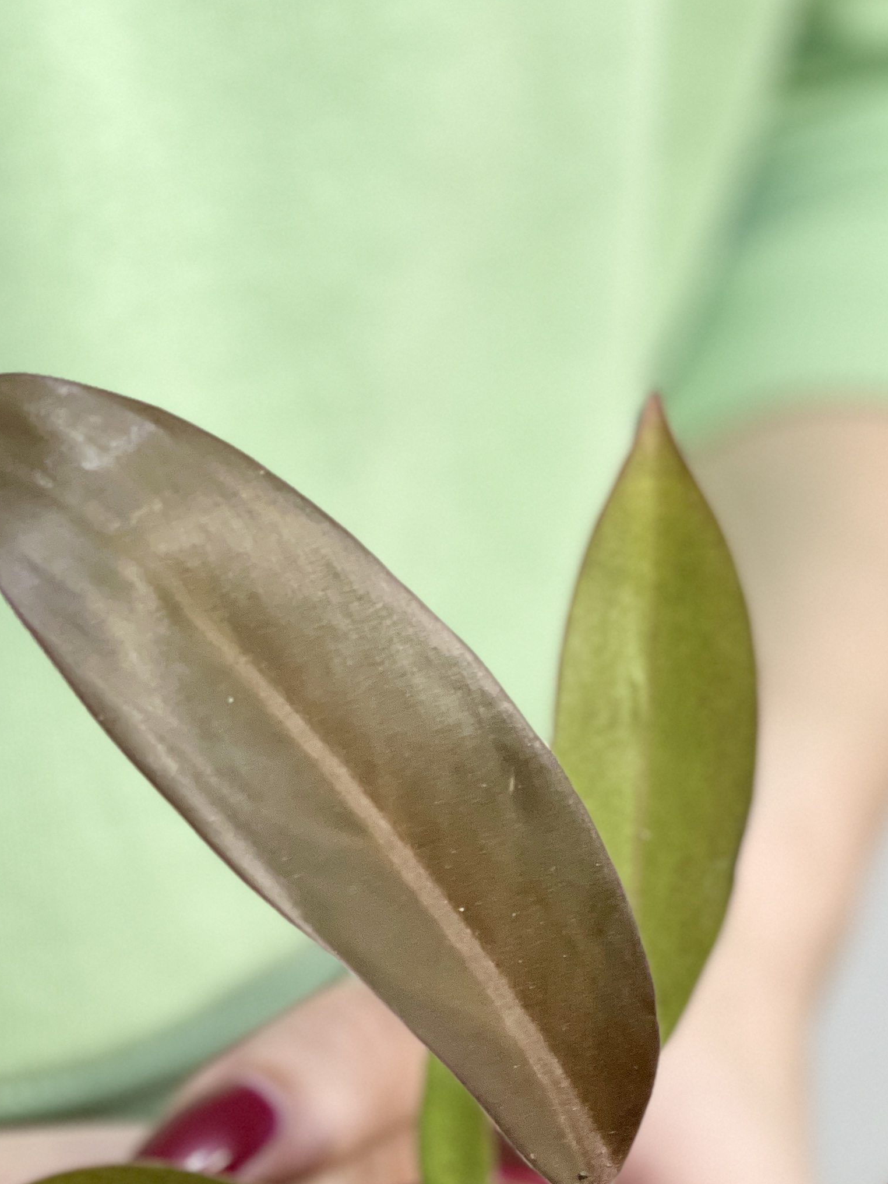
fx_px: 4344
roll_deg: -0.8
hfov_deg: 11.6
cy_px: 1069
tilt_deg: -29.2
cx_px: 650
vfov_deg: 15.3
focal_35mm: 127
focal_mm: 7.5
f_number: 2.2
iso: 125
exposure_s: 1/100
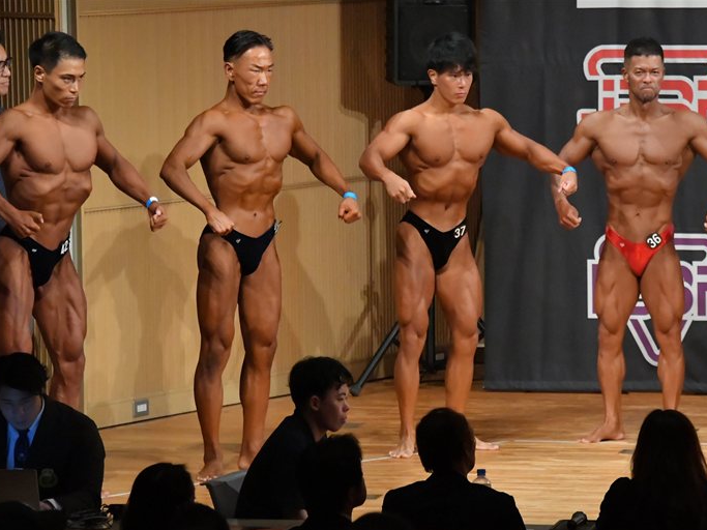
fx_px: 5677
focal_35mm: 278
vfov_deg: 5.3
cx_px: 373
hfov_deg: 7.1
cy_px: 266
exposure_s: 1/400
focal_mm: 170
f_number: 5.6
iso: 10000
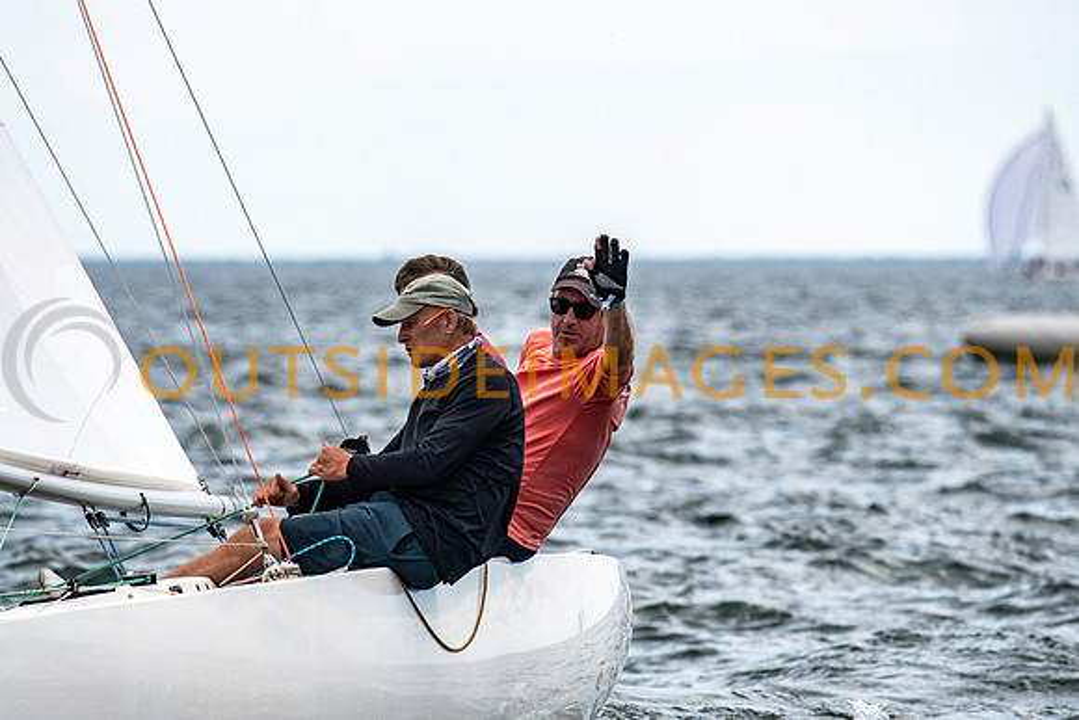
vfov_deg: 3.0
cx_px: 540
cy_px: 360
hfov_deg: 4.4
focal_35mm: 465
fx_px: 13952
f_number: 5.6
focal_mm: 300
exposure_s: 1/2000
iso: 320
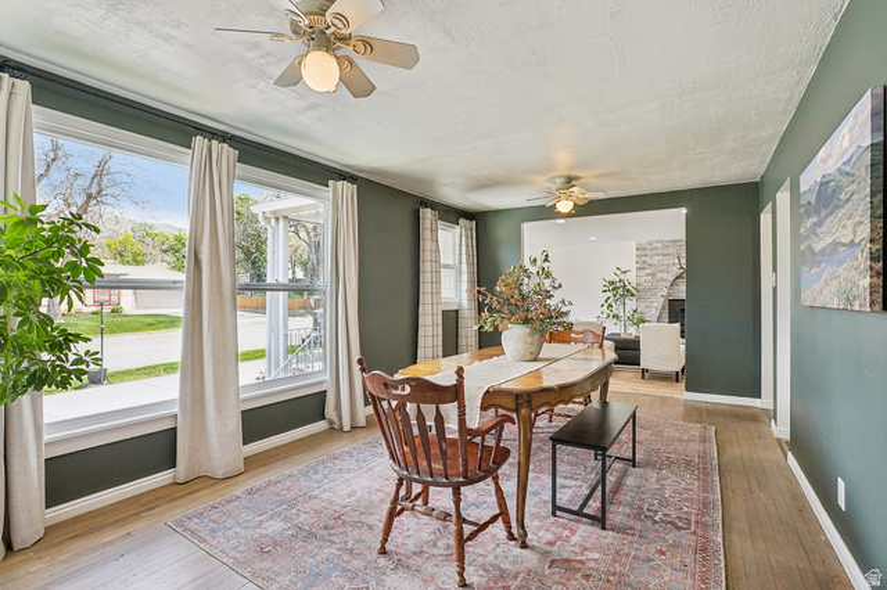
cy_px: 295
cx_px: 444
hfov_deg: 93.3
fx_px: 419
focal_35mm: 17
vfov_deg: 70.4
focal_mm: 17
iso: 400
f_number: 8
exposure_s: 1/40
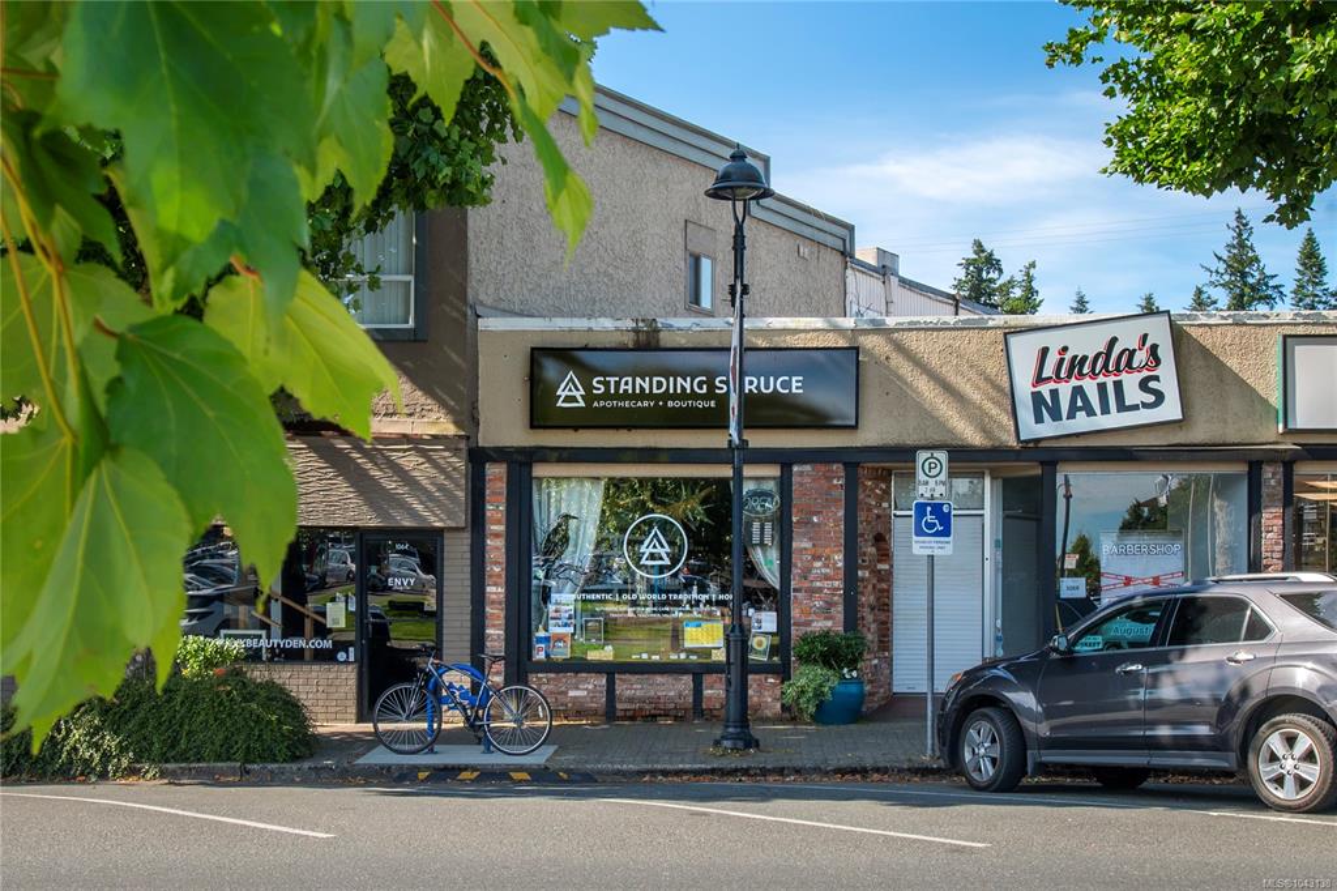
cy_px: 446
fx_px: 1336
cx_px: 668
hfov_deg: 53.1
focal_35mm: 36
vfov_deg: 36.8
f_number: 13
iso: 320
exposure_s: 1/400
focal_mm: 24
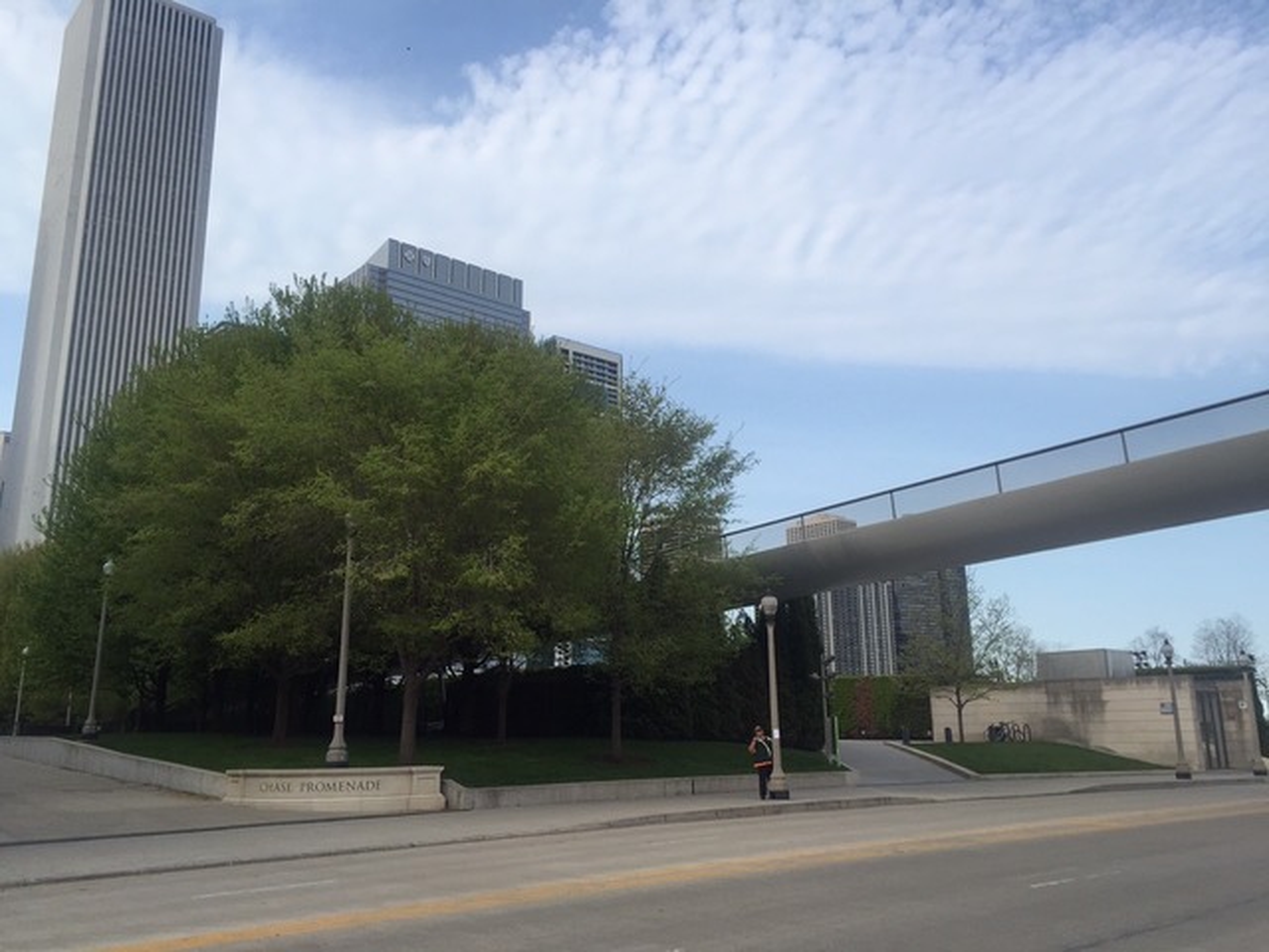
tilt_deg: +17.4
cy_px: 476
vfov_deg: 48.2
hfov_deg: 61.7
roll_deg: -1.7
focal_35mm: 29
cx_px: 634
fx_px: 1063
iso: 32
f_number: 2.2
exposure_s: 1/989
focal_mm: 4.15
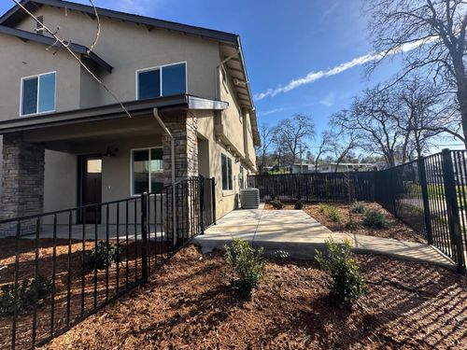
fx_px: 189
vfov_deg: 85.7
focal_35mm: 14
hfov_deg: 102.1
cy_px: 175
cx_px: 234
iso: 40
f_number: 2.2
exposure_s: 1/1304
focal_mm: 2.22
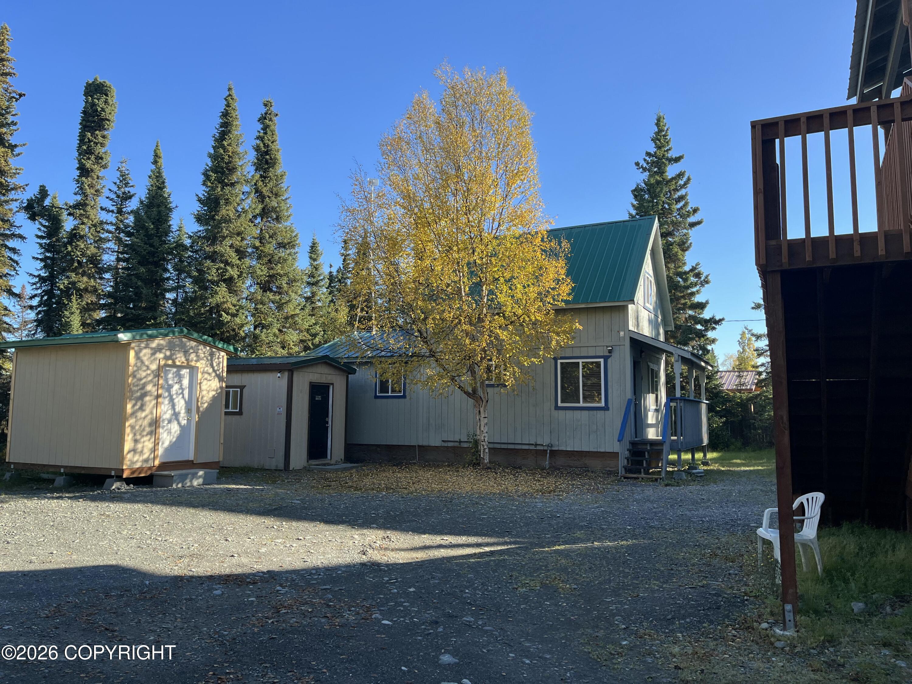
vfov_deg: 53.1
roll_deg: +0.3
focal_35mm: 26
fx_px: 685
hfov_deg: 67.3
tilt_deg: +7.0
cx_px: 456
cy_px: 342
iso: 50
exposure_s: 1/1075
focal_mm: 5.1
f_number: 1.6
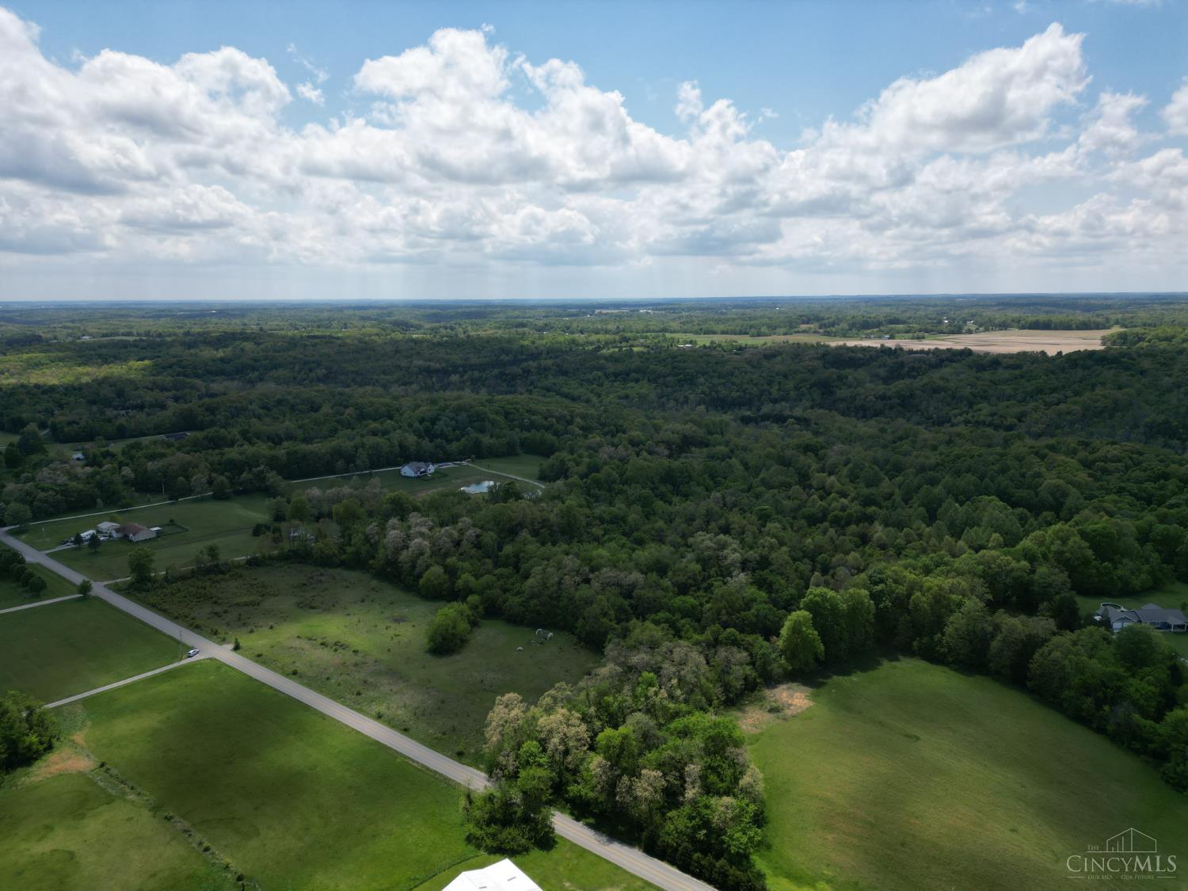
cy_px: 446
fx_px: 824
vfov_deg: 56.8
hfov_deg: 71.6
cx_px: 594
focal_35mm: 24
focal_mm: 6.72
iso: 110
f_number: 1.7
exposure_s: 1/4000
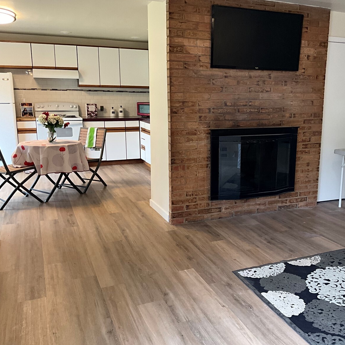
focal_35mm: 35
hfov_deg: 46.7
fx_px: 395
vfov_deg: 47.2
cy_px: 169
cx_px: 223
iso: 100
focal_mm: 3
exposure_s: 1/60
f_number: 1.8
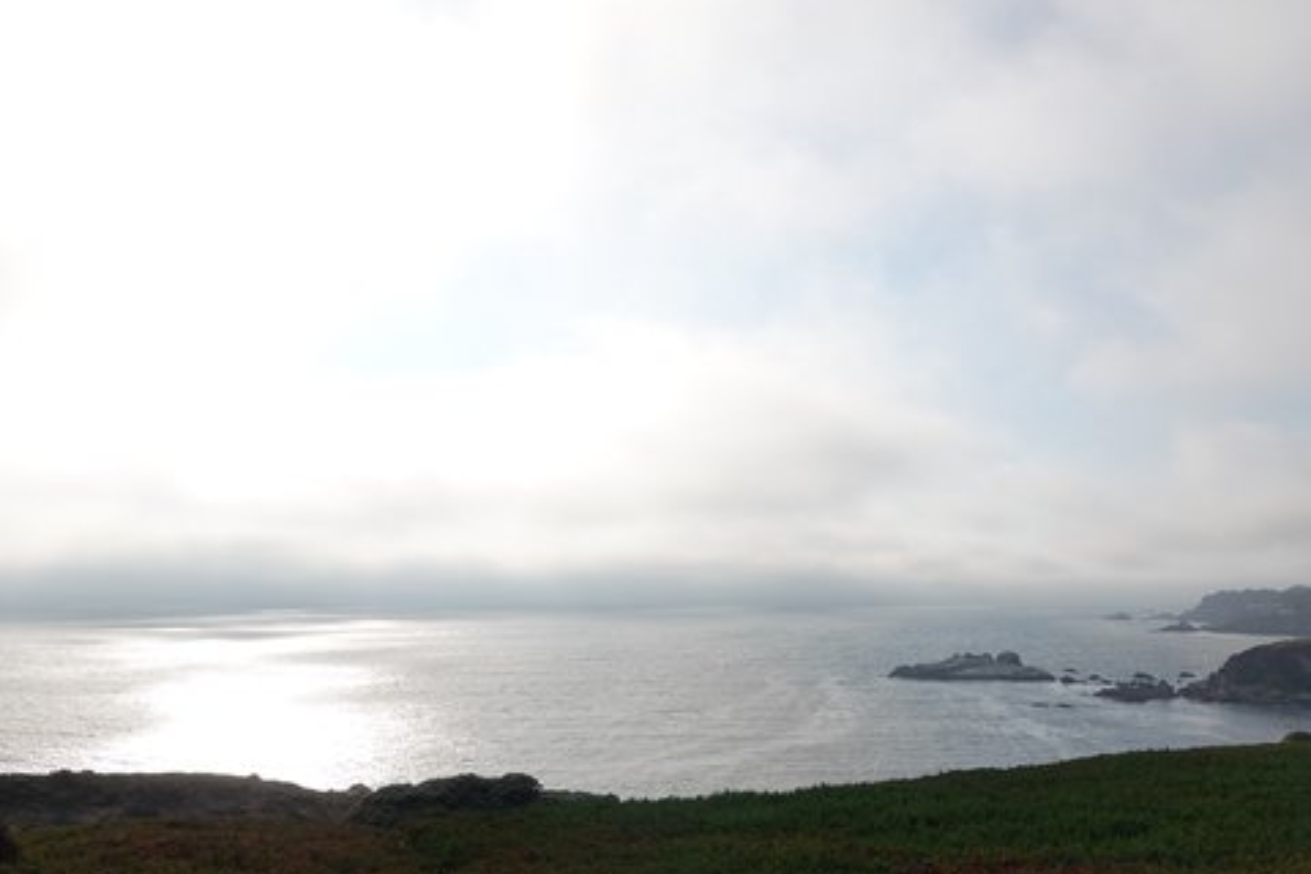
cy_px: 467
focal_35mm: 32
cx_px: 699
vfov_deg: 41.1
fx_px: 1165
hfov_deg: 58.7
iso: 100
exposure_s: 1/1000
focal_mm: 9
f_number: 5
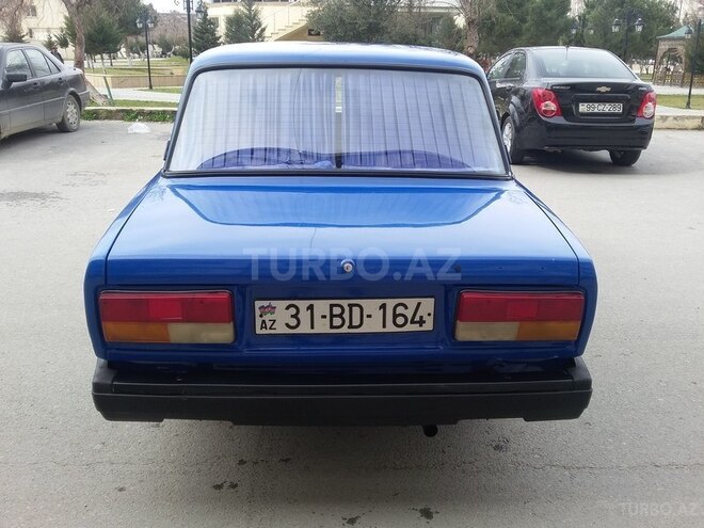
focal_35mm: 31
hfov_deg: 58.4
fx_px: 630
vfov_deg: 45.4
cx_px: 352
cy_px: 264
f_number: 2.2
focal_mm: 3.3
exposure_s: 1/323
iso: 50
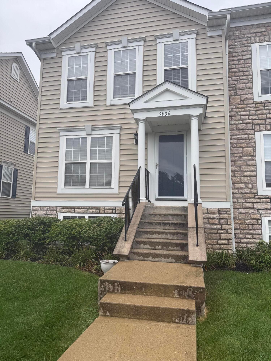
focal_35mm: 24
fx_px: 251
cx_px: 136
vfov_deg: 71.6
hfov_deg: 56.8
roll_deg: -0.8
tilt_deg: +9.4
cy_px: 180
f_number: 1.78
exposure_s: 1/210
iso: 80
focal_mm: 6.76
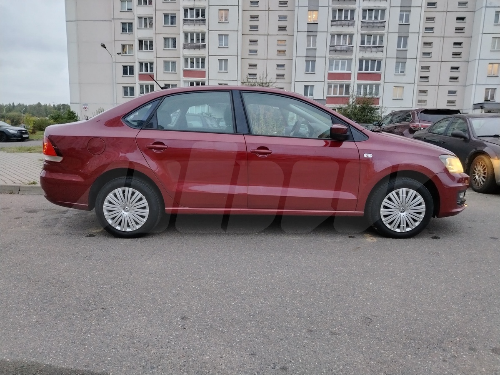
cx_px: 250
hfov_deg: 71.6
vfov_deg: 56.8
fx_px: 347
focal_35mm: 24
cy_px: 188
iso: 975
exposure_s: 1/33.3
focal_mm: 5.25
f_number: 1.75
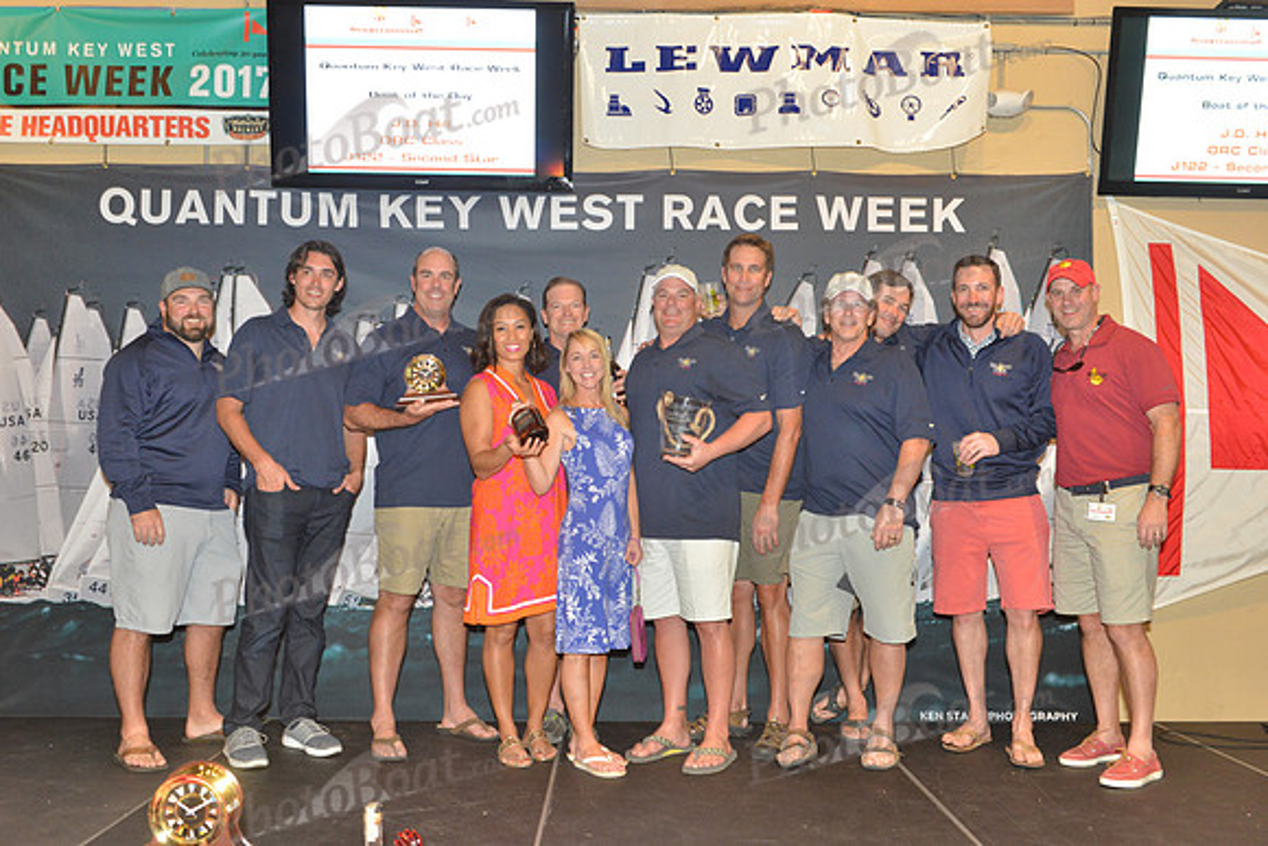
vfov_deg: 41.1
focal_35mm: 32
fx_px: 1127
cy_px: 423
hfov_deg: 58.7
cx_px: 634
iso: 3200
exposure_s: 1/15
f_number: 9
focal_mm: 32
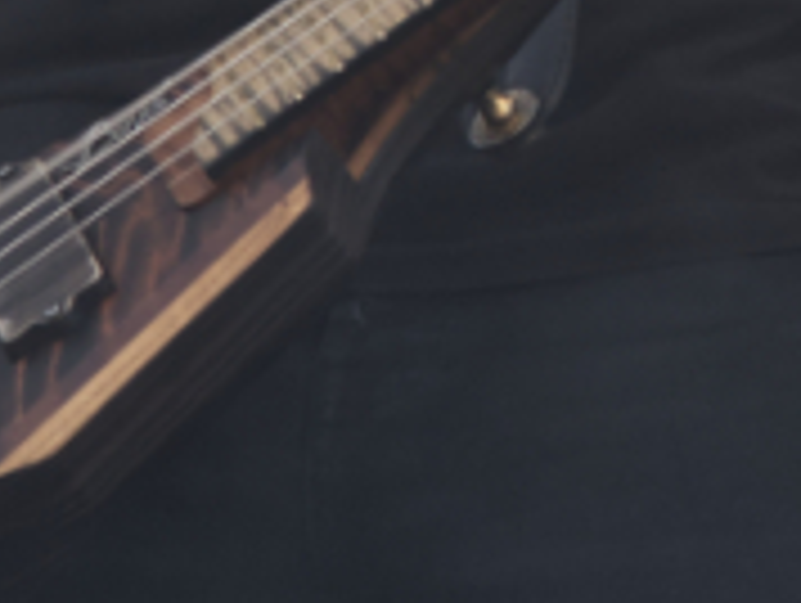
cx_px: 1116
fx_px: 11261
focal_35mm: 486
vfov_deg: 3.1
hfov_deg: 4.1
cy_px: -452
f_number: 4
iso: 250
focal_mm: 75
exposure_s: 1/320
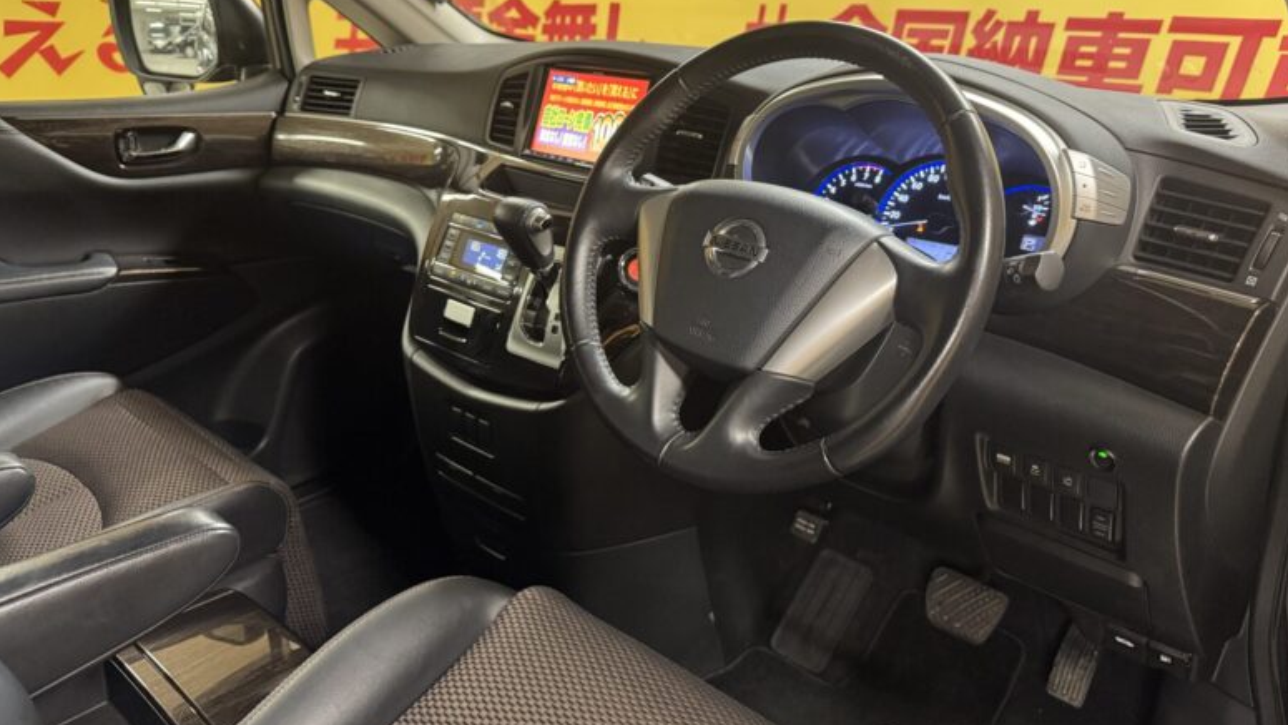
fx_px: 922
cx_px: 660
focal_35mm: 27
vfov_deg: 42.7
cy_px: 301
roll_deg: -0.1
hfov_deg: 69.8
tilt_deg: -18.8
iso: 500
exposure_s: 1/50
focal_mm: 6.76
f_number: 1.78
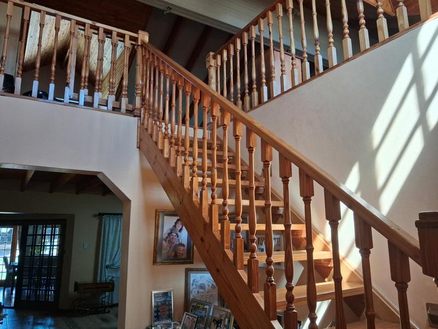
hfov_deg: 65.3
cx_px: 219
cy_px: 164
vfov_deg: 51.4
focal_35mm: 27
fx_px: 342
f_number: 1.8
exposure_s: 1/100
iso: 125
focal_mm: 4
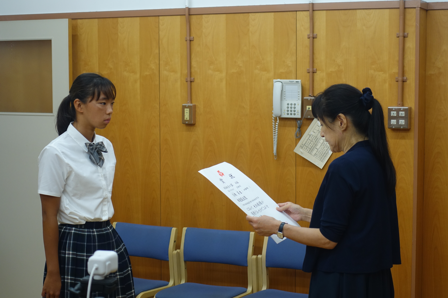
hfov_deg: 28.8
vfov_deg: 19.5
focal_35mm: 70
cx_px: 224
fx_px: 871
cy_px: 149
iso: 320
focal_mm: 25.7
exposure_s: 1/80
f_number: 2.8
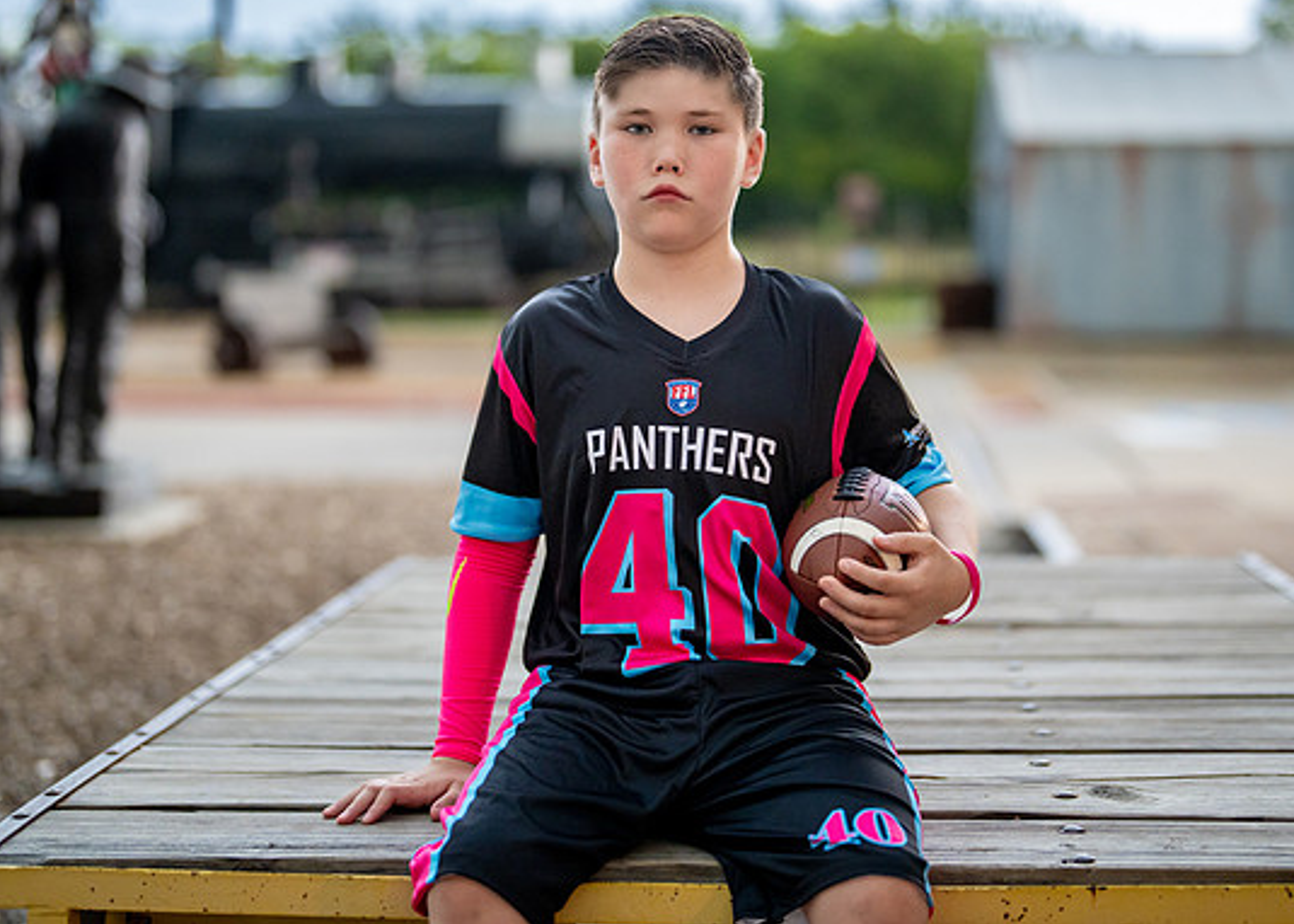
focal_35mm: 64
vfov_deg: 22.2
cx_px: 688
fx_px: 2352
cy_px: 373
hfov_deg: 30.8
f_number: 1.2
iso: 1250
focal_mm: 50
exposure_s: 1/400
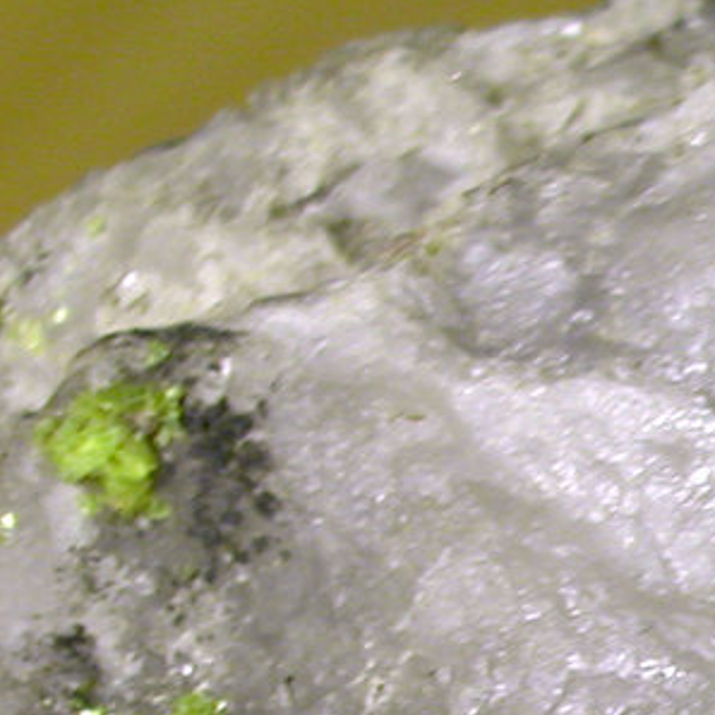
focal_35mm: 280
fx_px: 6543
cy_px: 876
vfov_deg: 6.2
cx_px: 1190
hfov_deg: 6.2
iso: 100
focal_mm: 14.9
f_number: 4.3
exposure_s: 1/11.7
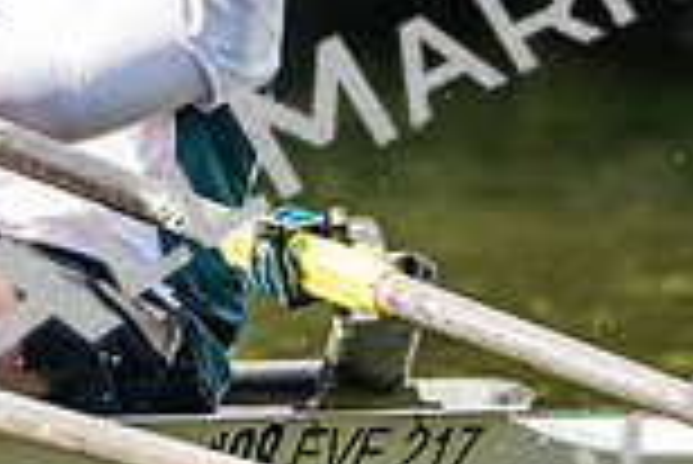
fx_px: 29114
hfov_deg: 1.4
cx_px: -446
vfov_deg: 0.9
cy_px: 2
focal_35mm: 1511
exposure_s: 1/2500
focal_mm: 400
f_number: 4.5
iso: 1250
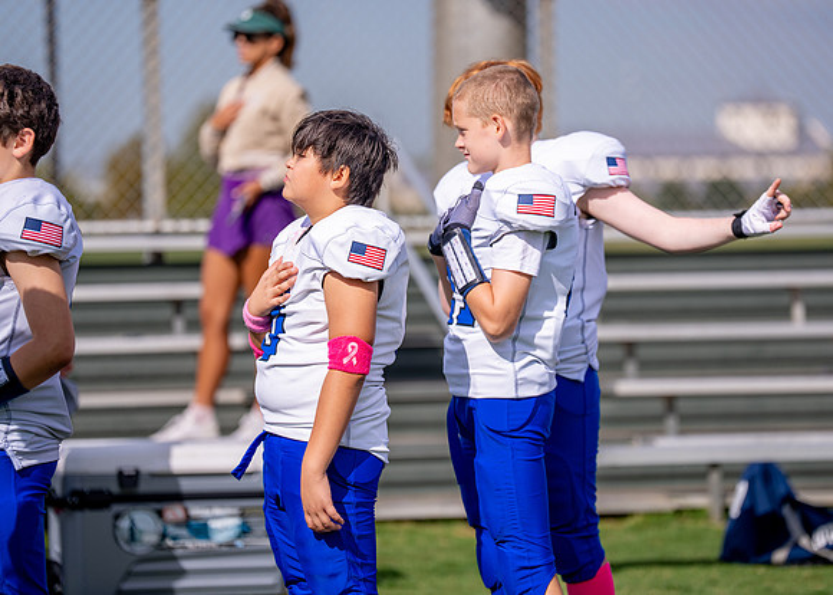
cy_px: 296
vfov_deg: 8.9
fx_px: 3799
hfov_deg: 12.5
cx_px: 437
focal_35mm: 161
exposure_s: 1/4000
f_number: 2.8
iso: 160
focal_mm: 150
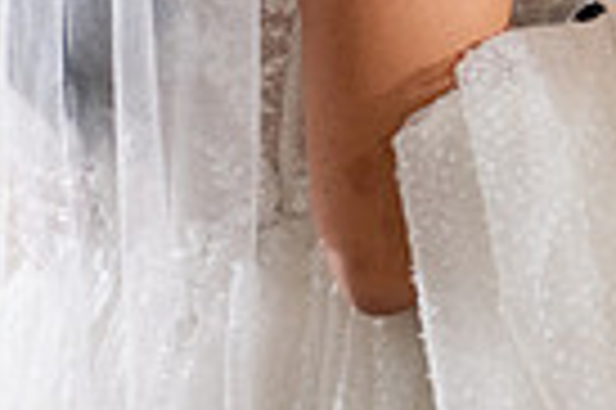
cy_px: -191
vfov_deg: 4.6
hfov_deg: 6.9
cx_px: 778
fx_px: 5076
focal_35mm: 297
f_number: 4
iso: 800
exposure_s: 1/160
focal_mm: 70
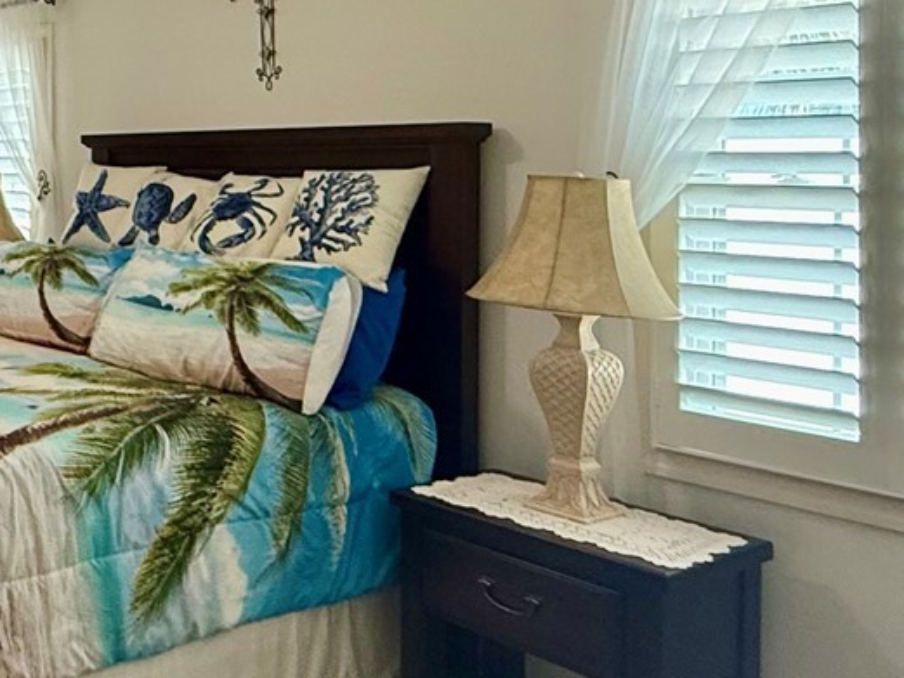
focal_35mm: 43
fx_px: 1123
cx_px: -82
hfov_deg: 37.1
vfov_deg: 32.9
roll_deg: -0.2
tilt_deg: +0.6
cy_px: 165
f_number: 2.2
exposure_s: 1/83
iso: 320
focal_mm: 2.22
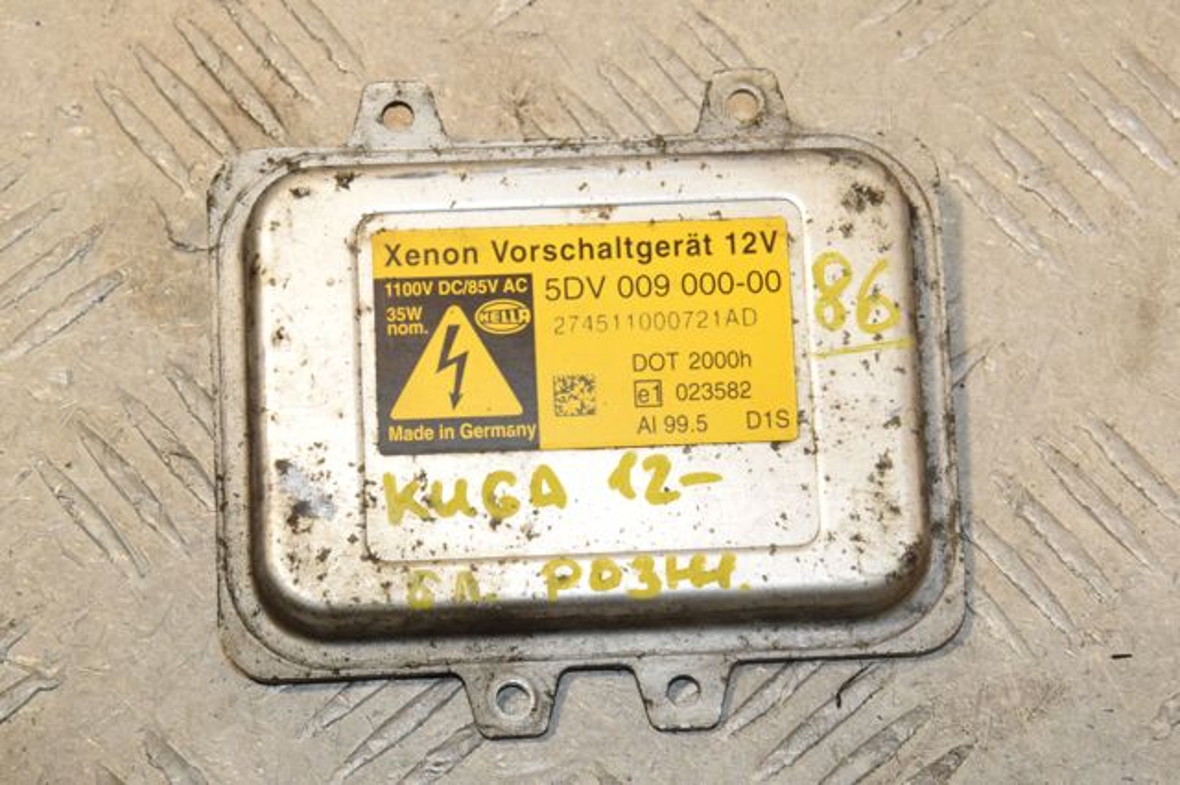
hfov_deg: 17.1
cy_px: 392
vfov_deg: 11.4
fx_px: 3931
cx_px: 590
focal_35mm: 120
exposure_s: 1/200
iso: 1600
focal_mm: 80
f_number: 13
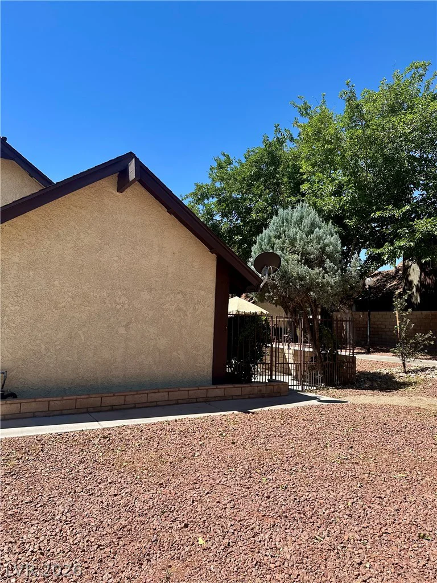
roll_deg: -2.0
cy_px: 292
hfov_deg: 56.8
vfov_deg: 71.6
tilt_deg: +3.1
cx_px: 218
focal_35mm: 24
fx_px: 404
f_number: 1.78
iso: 80
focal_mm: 6.86
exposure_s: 1/3155
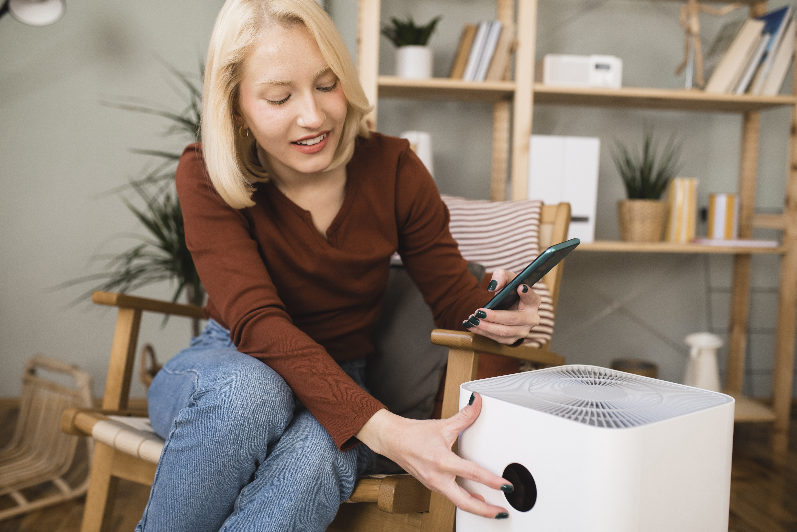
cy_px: 266
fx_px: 775
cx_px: 398
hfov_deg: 54.4
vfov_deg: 37.9
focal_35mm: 35
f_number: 2.8
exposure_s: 1/160
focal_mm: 35
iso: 320
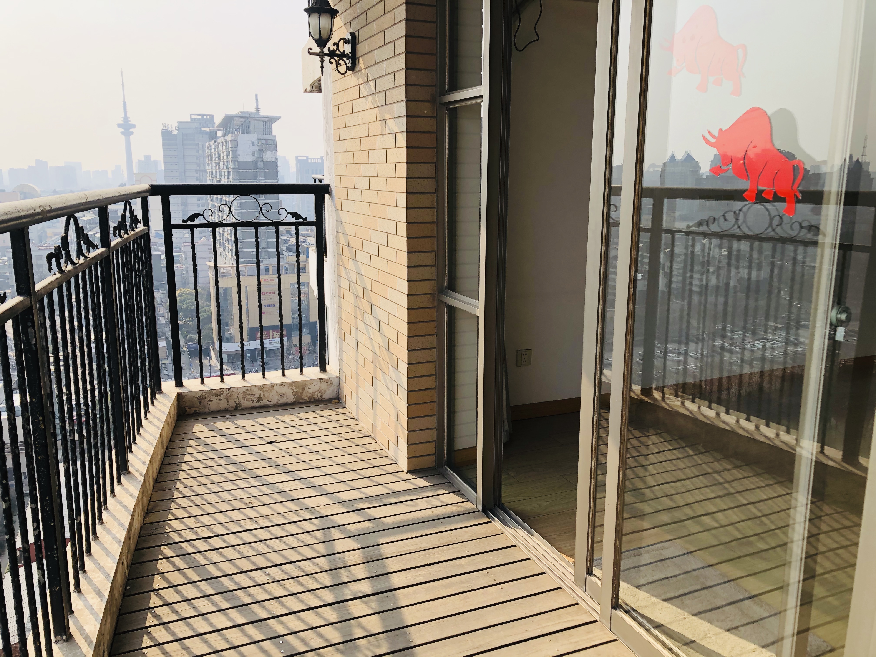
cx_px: 438
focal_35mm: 28
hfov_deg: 63.4
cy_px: 328
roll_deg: +0.1
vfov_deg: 49.7
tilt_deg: -12.1
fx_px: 709
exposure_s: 1/1021
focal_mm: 3.99
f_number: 1.8
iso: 20
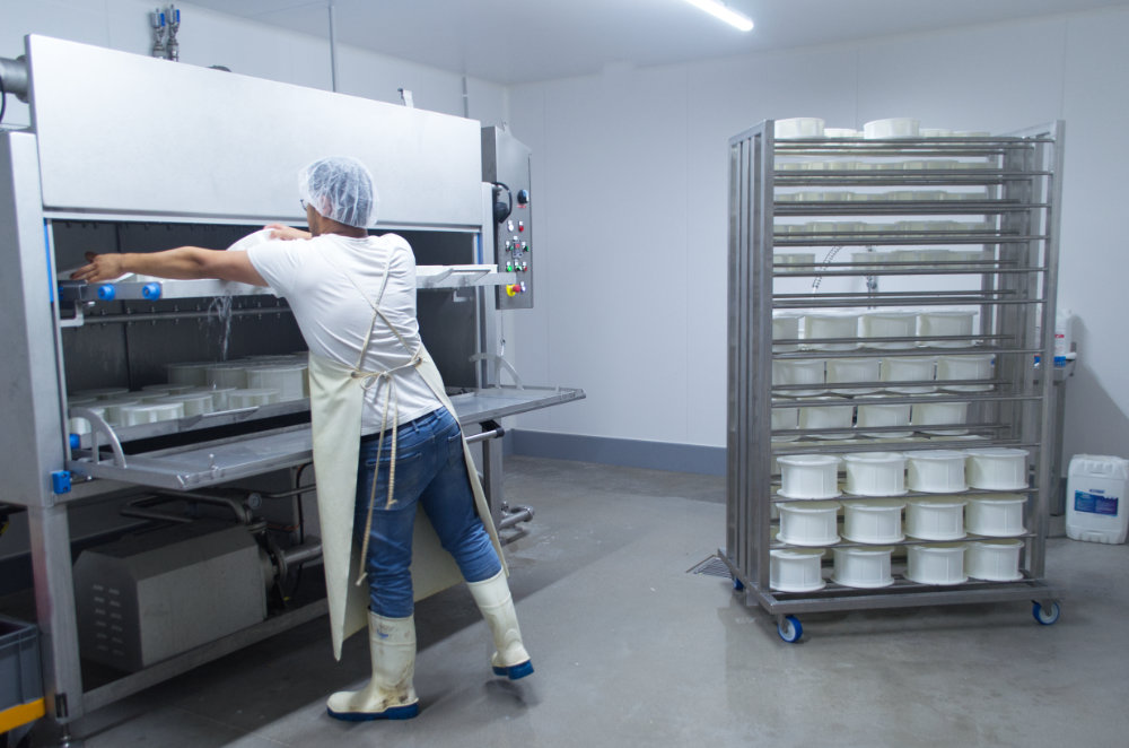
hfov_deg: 57.3
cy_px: 374
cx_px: 564
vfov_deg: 39.8
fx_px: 1033
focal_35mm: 33
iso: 500
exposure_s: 1/60
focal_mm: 22
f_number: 4
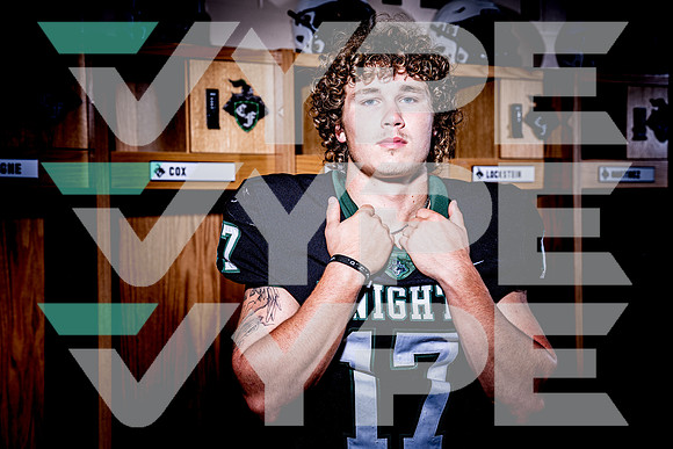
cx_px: 336
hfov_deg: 32.2
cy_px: 224
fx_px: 1167
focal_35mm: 62
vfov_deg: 21.8
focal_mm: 62
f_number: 5.6
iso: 100
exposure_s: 1/250
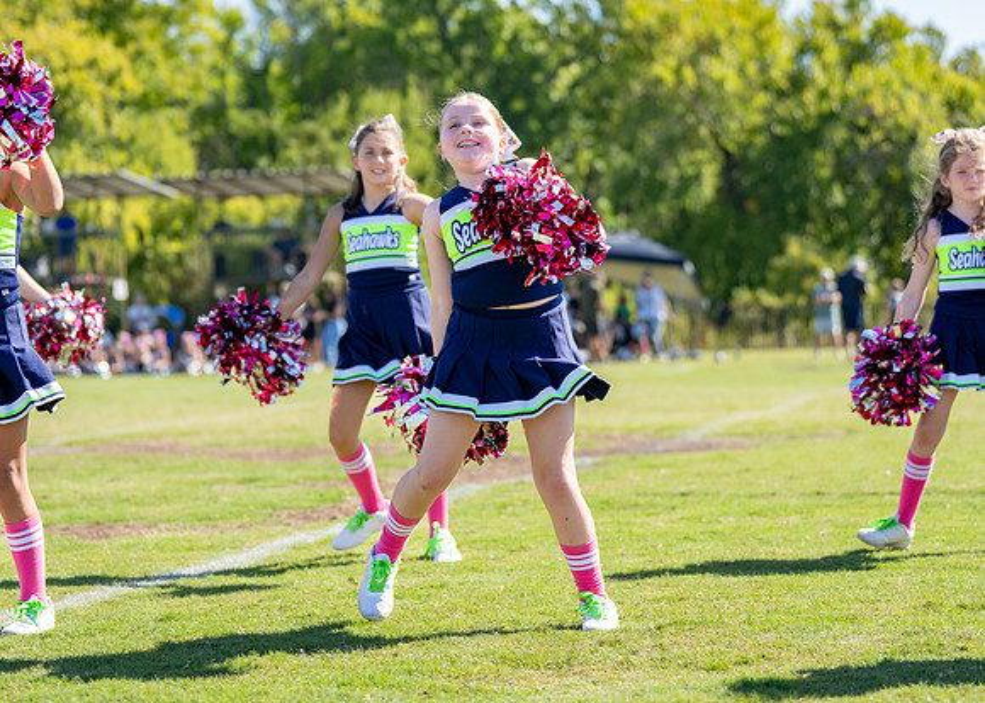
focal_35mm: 105
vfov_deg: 13.6
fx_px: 2938
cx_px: 421
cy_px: 309
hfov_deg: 19.0
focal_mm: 80
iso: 200
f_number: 2.8
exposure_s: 1/2000
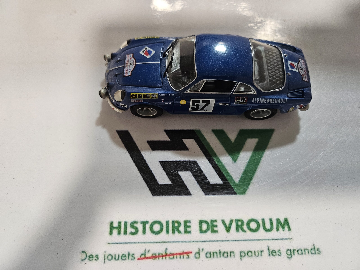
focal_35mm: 24
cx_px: 180
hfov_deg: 71.6
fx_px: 250
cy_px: 135
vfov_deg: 56.8
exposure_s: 1/100
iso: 160
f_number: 1.8
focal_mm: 5
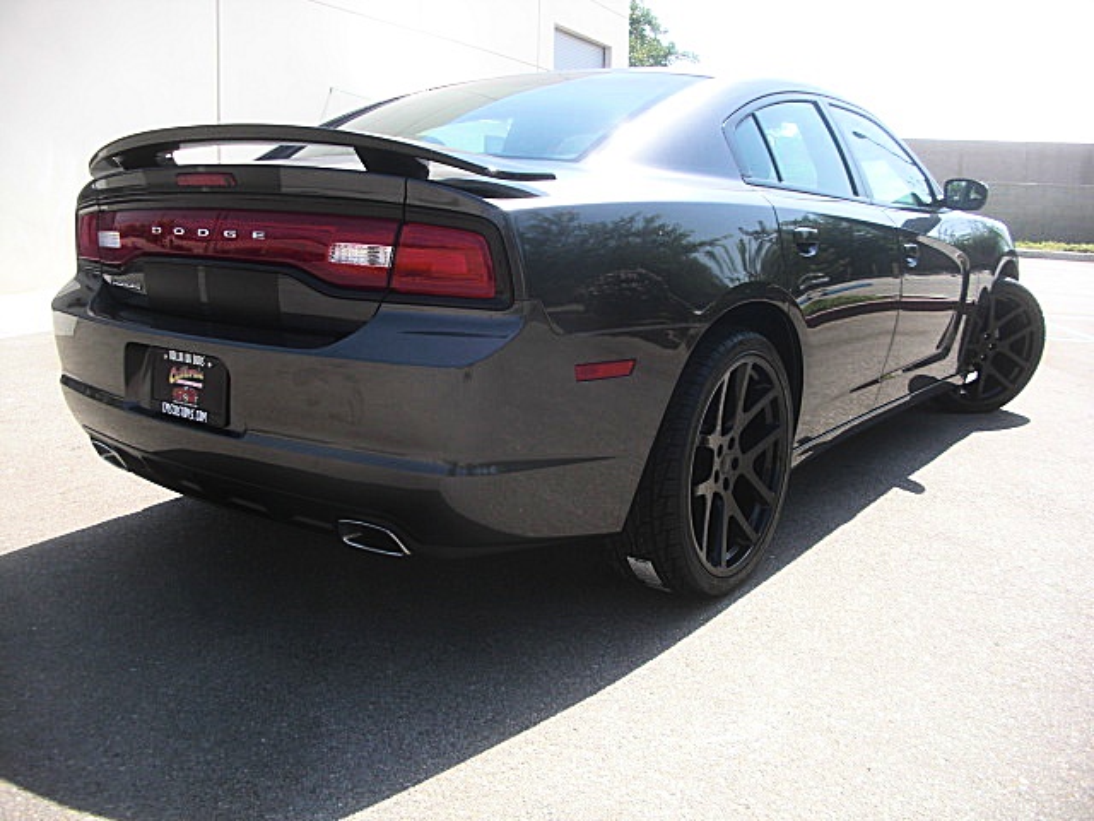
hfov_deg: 51.4
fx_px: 1138
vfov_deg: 39.7
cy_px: 410
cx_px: 547
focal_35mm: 36
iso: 50
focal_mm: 6.3
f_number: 2.8
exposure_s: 1/320
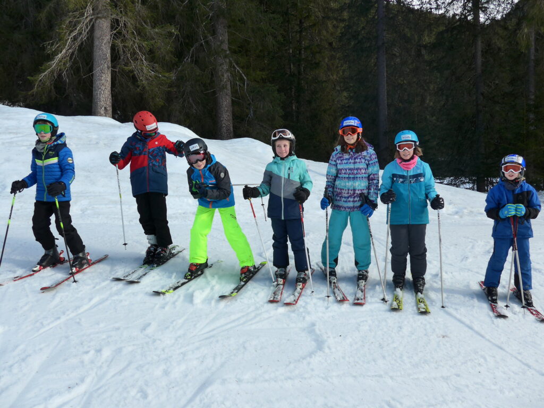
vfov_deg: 48.2
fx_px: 456
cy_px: 204
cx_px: 272
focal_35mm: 29
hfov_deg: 61.7
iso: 125
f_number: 2.8
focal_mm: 6
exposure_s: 1/400
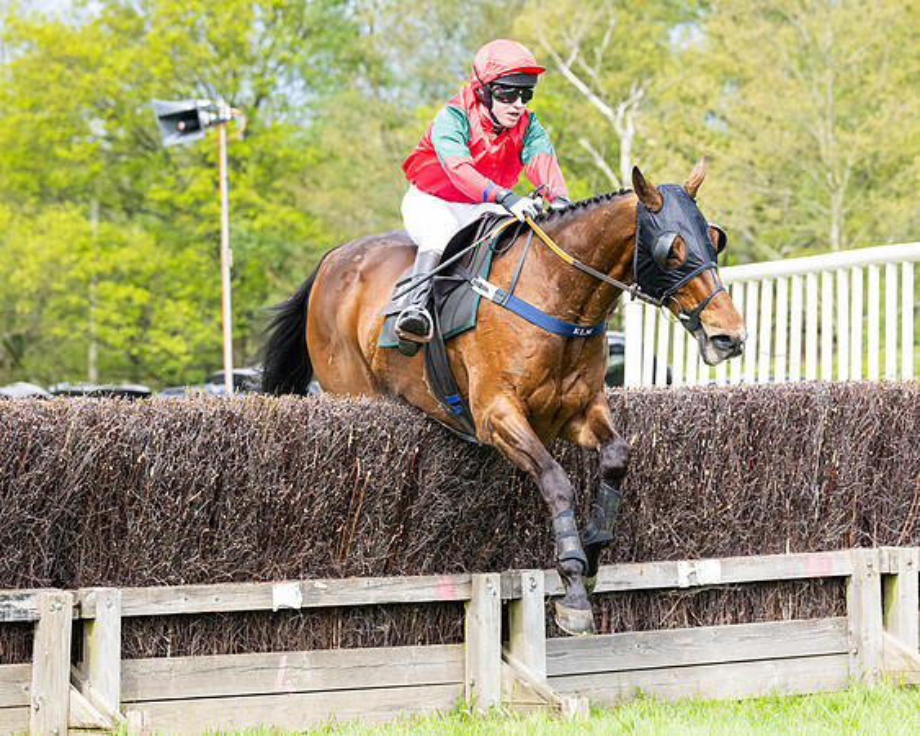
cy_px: 338
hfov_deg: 12.1
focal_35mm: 160
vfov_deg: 9.7
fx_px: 4344
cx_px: 500
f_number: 4
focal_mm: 96
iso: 640
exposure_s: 1/2000
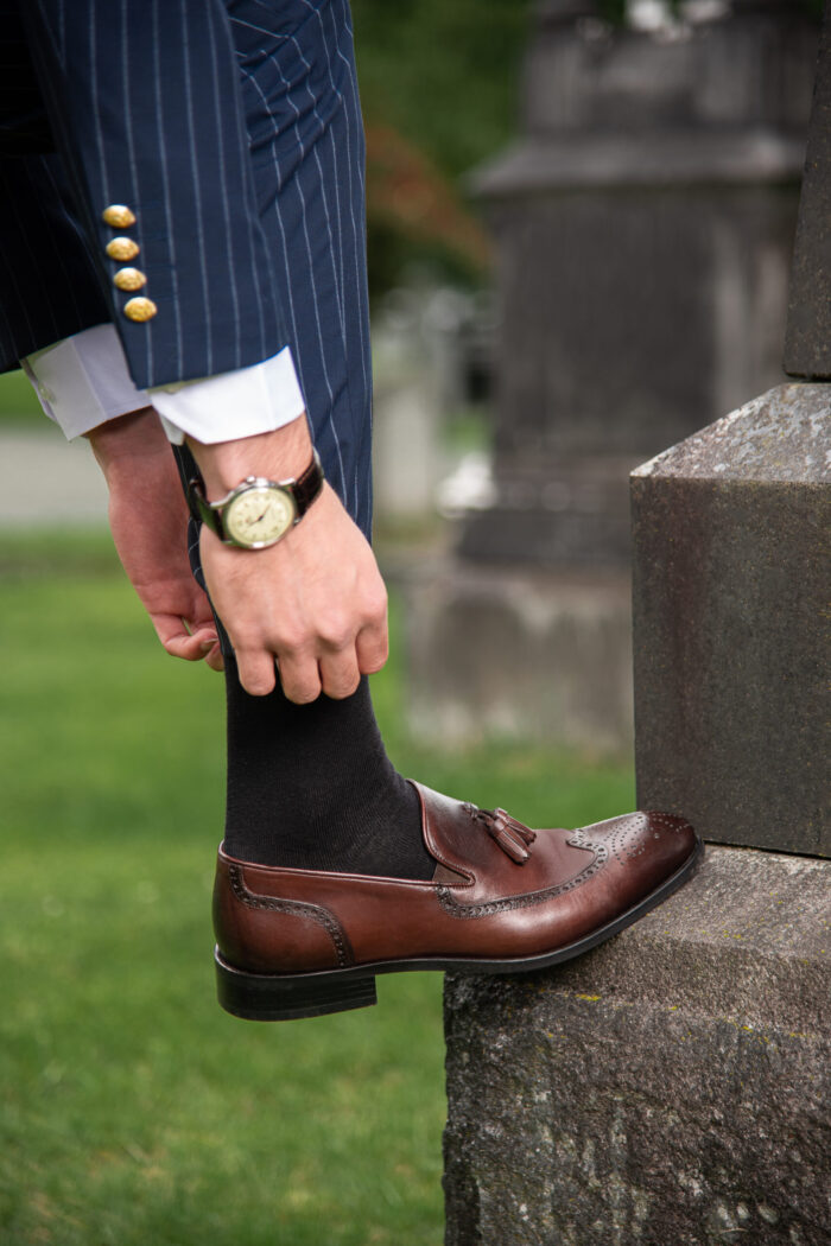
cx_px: 416
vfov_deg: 18.6
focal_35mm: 110
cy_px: 623
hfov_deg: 12.5
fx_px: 3808
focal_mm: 110
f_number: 4
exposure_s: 1/160
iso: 100
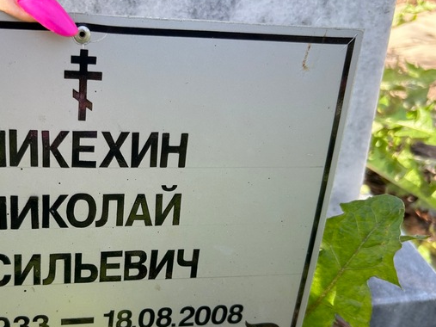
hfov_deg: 44.6
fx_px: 516
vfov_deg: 34.9
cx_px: 124
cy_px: 205
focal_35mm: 41
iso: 50
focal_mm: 5.7
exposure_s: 1/572
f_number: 1.5
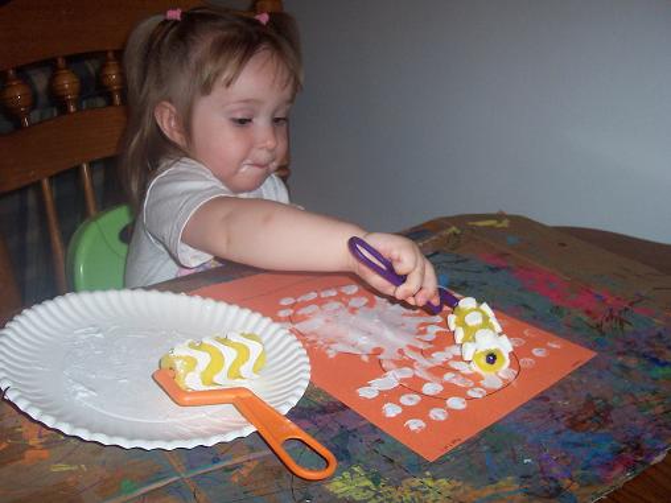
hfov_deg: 50.1
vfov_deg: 38.7
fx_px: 717
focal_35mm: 37
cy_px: 252
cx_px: 336
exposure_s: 1/60
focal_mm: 5.6
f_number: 2.8
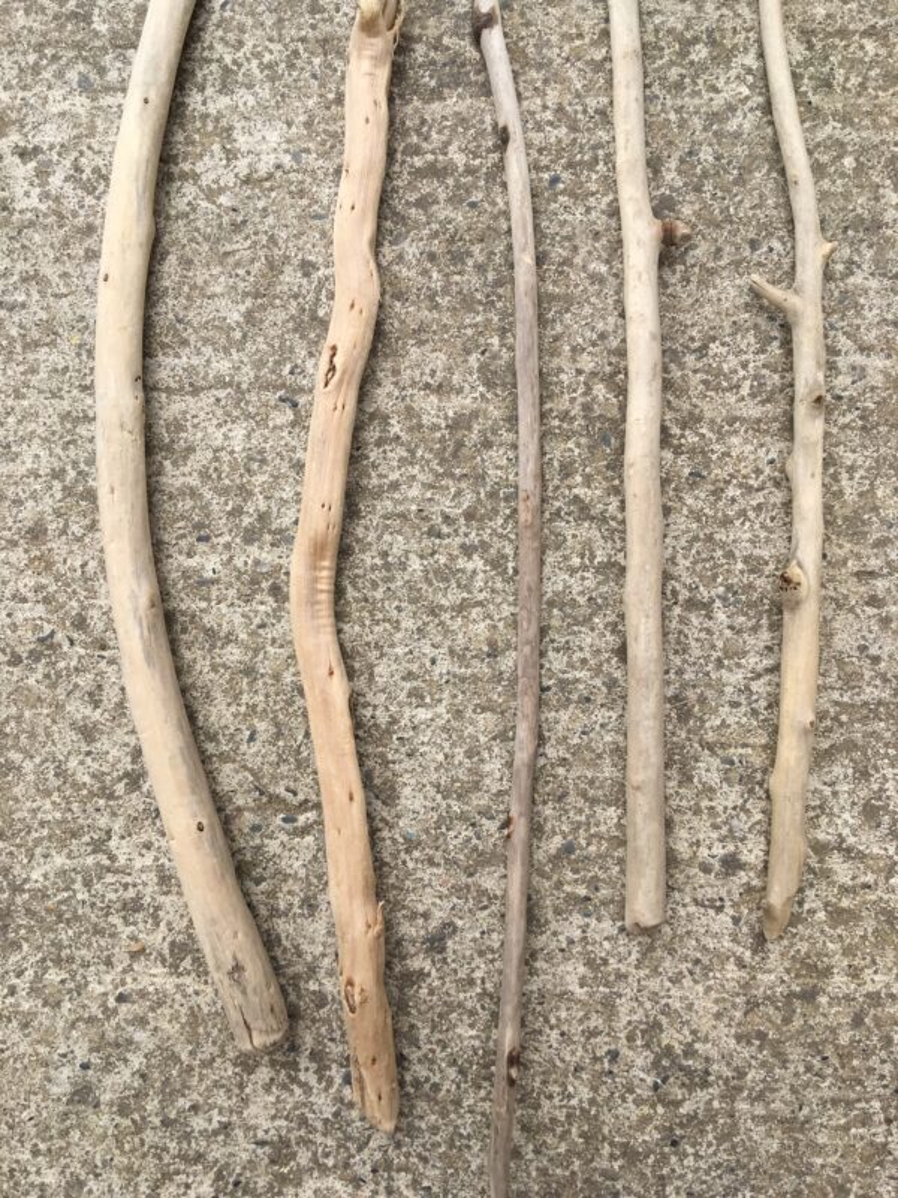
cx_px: 449
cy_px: 599
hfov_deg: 48.2
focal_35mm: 29
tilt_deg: -84.7
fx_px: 1003
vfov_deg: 61.7
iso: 25
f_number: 2.2
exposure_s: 1/1166
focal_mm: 4.15
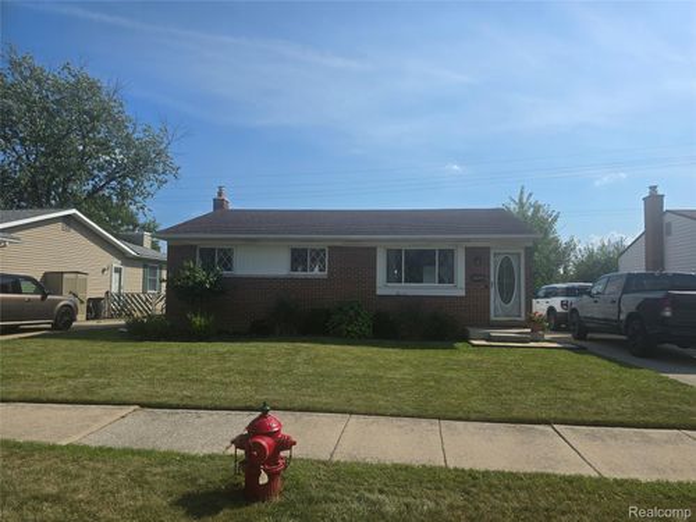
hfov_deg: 73.9
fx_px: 462
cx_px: 348
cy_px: 261
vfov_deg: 58.9
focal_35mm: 23
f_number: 1.7
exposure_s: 1/1318
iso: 12
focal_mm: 6.3
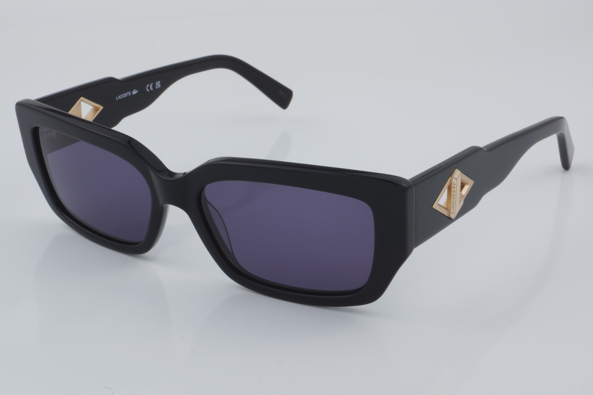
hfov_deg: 33.4
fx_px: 988
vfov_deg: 22.6
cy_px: 198
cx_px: 296
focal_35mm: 60
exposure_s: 1/4
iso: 100
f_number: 32
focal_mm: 40
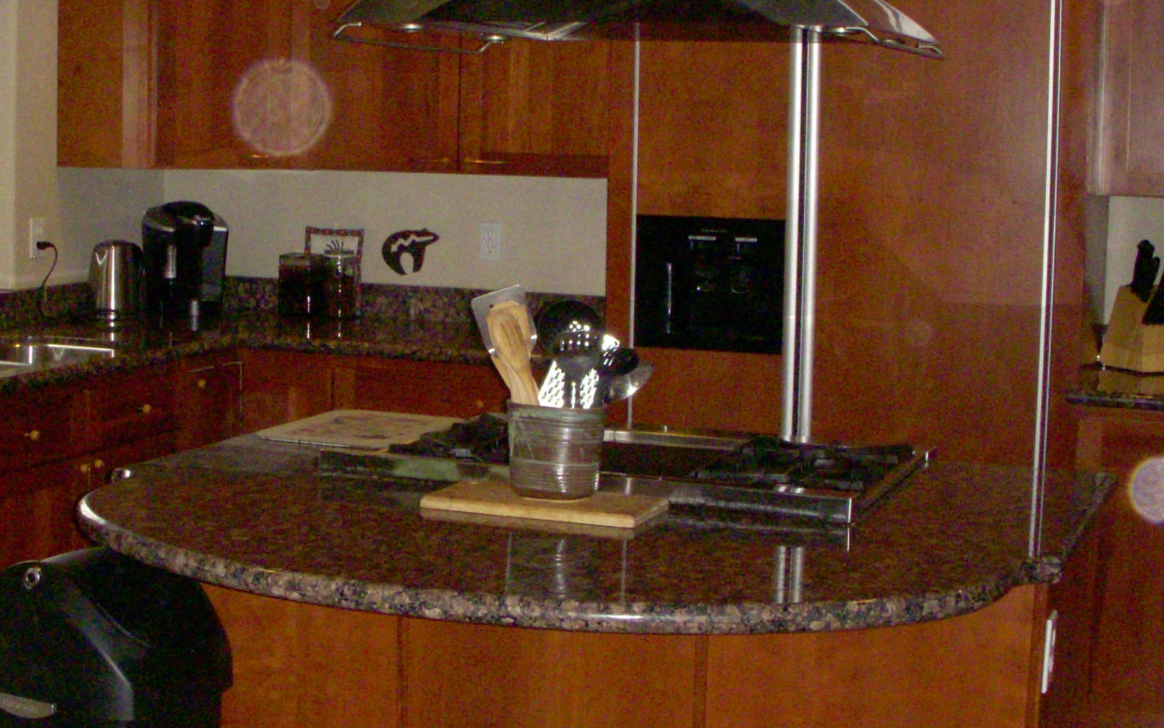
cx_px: 486
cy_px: 307
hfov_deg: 32.4
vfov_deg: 20.6
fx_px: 1999
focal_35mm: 63
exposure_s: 1/250
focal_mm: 6.3
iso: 800
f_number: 3.3
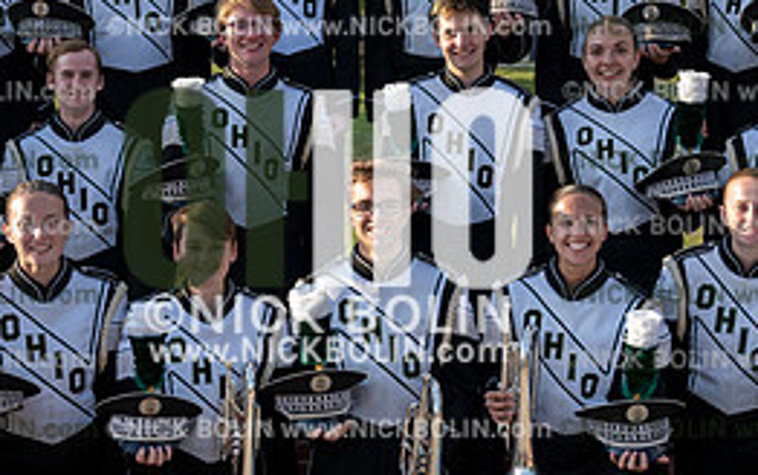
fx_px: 1447
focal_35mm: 70
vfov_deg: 18.6
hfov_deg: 29.3
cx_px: 327
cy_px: 227
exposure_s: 1/640
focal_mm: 31
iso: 250
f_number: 5.6
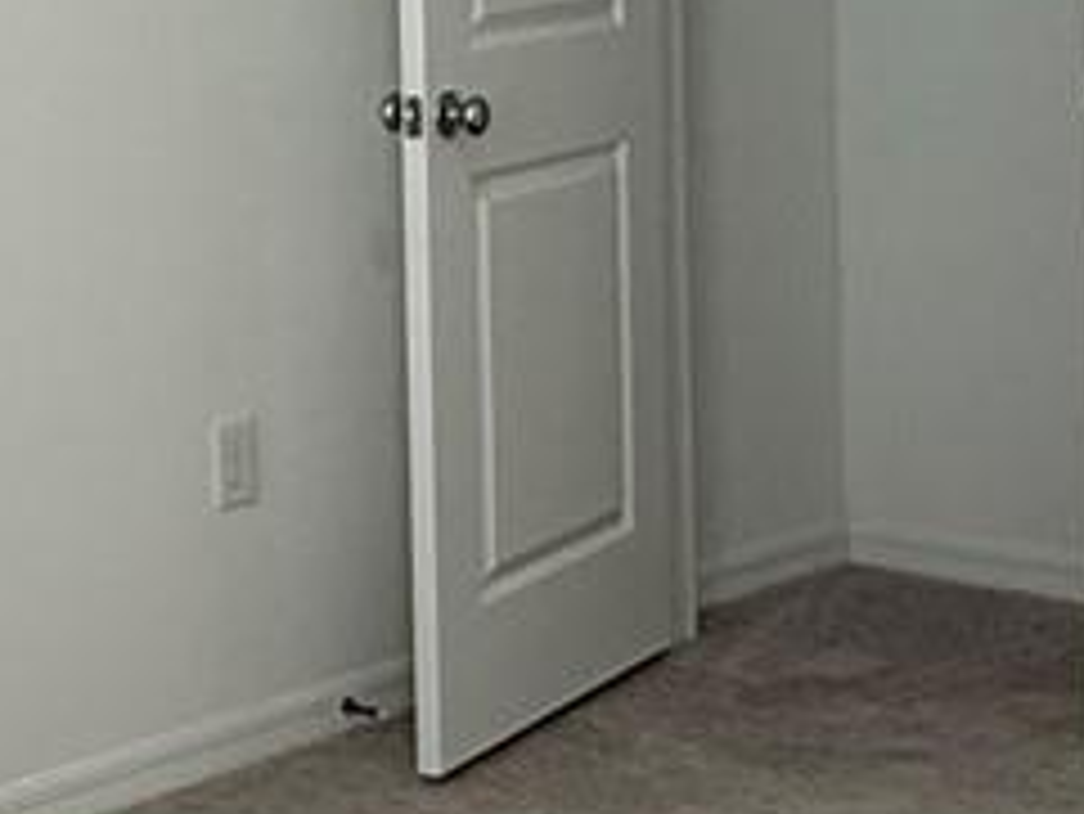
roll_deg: +2.0
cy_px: -22
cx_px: 58
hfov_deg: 20.5
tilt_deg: -2.0
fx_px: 2914
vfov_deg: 15.6
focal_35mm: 93
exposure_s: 1/120
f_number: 2.2
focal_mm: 2.22
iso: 100
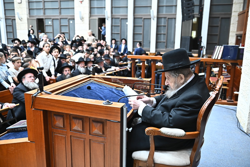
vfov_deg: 41.1
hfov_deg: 58.7
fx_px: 222
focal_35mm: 32
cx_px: 125
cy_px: 84
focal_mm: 32
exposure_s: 1/160
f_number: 3.2
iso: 3200
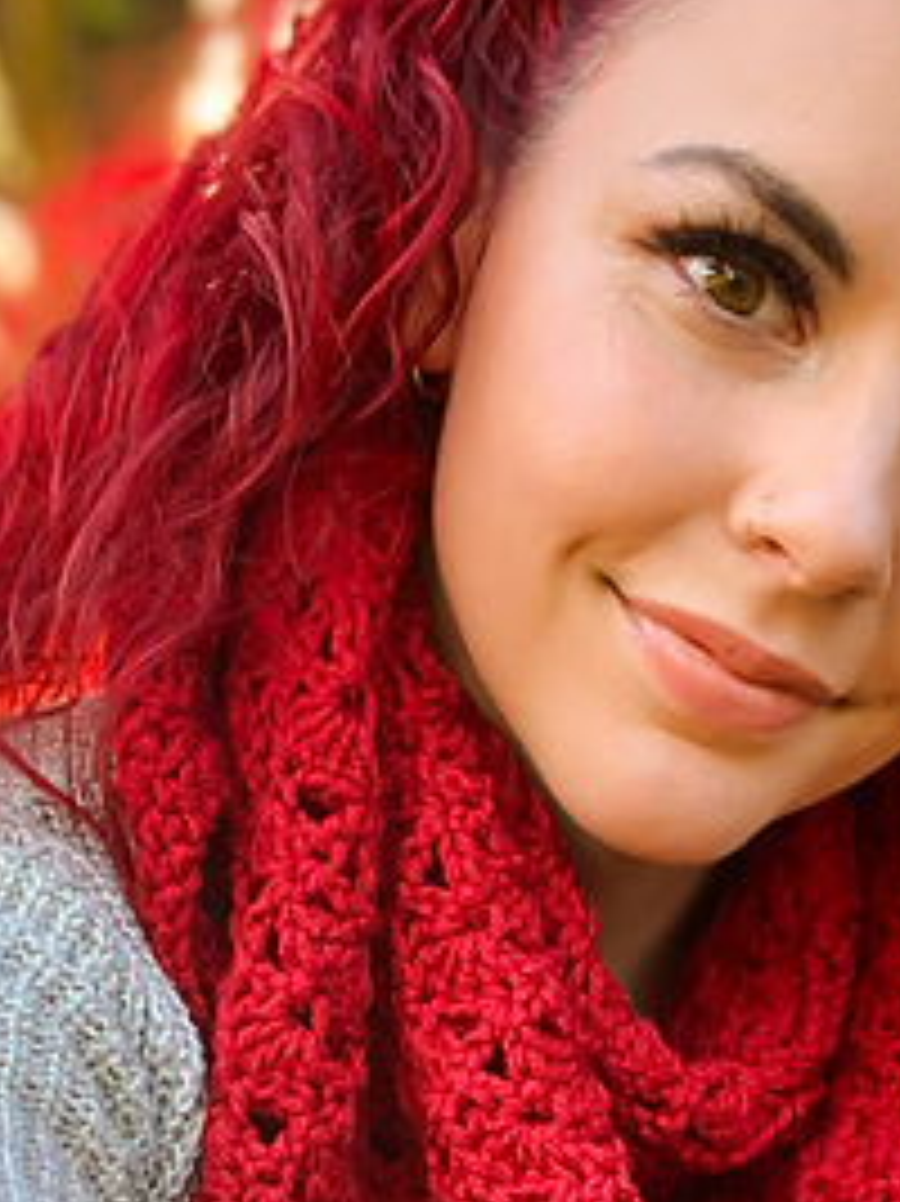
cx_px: 603
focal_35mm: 72
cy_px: 1391
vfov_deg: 24.8
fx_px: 2498
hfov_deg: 20.4
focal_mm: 2.71
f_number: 2.2
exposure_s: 1/119
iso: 100
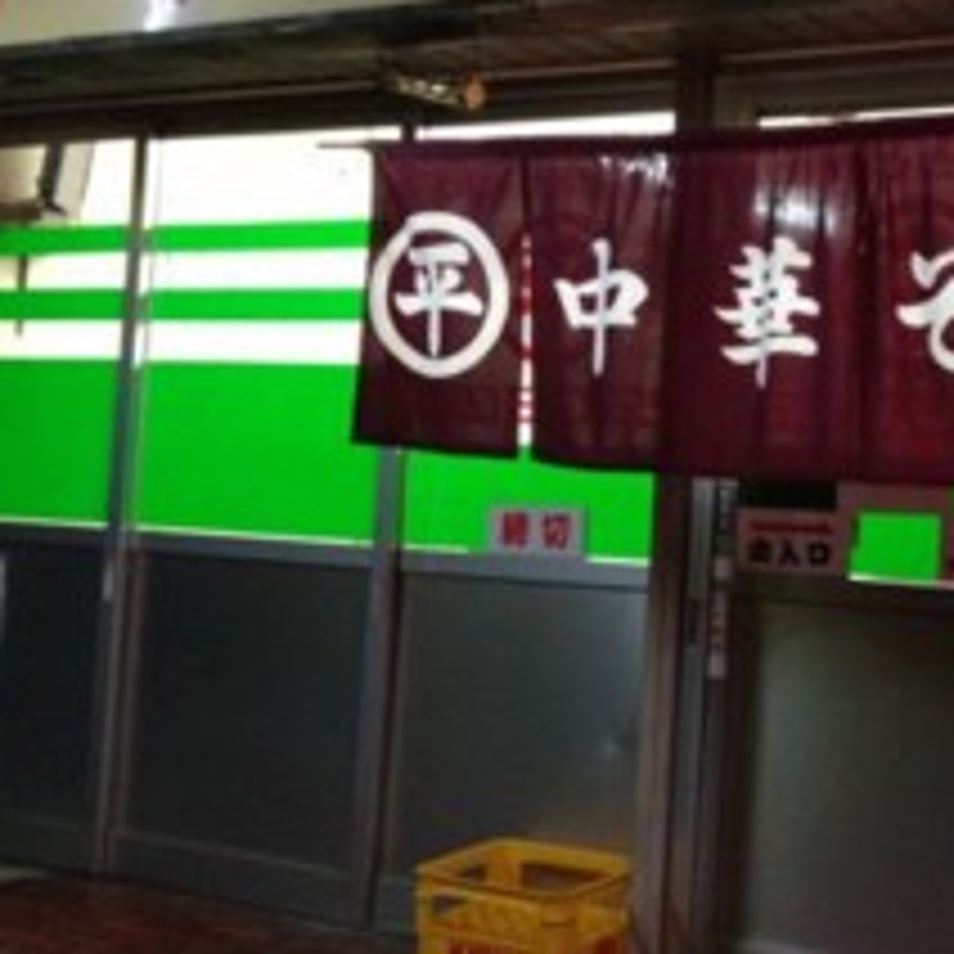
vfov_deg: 27.7
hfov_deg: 27.2
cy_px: 396
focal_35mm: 62
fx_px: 1933
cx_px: 760
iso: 250
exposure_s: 1/20
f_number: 2.4
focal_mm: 4.13
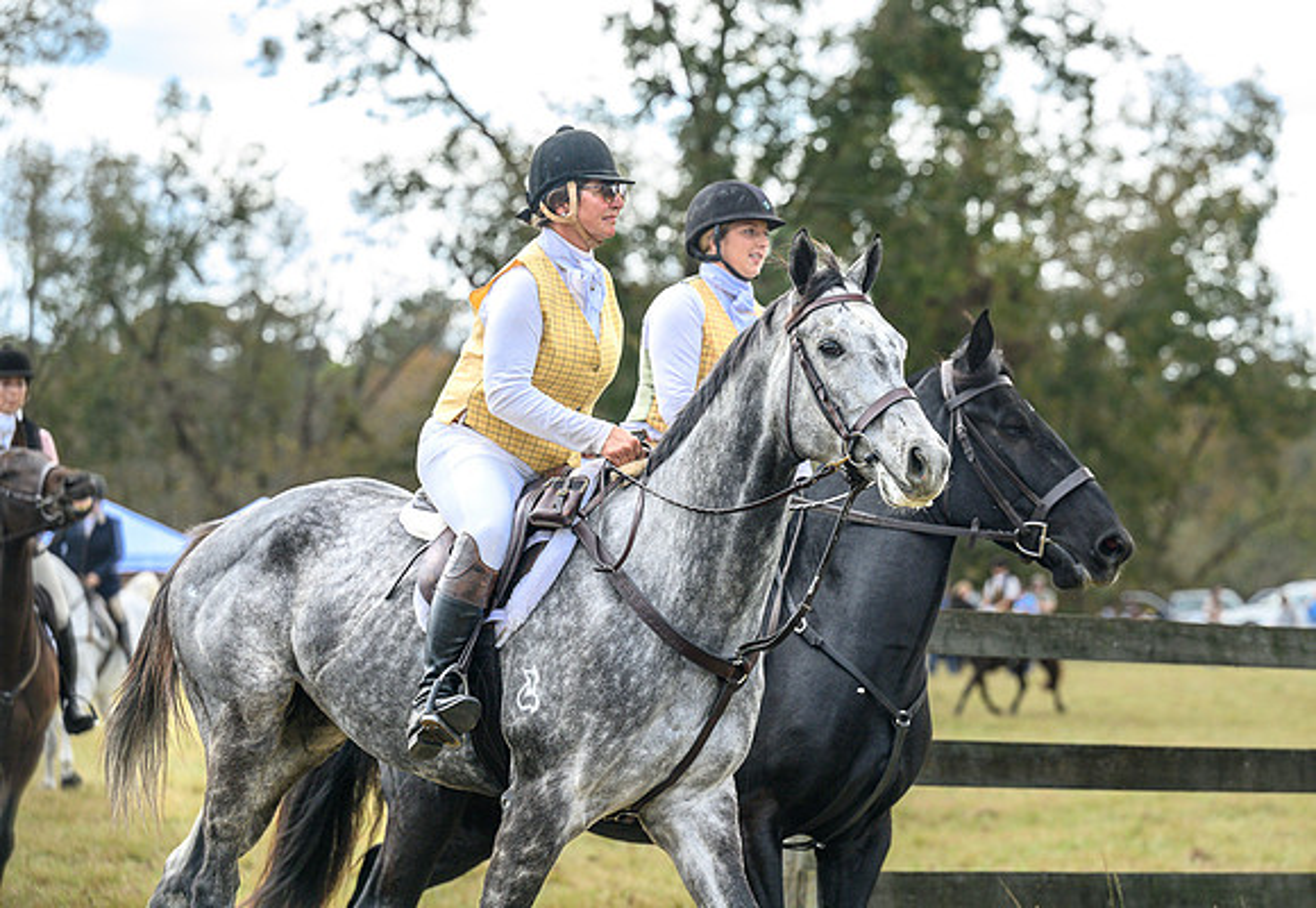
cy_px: 424
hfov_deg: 18.0
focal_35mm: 112
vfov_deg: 12.5
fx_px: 4152
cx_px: 725
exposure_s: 1/1000
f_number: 3.5
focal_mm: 103
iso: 640
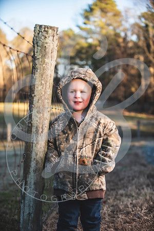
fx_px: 449
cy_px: 116
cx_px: 77
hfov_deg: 19.5
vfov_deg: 28.8
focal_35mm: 70
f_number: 2.8
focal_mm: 70
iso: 100
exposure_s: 1/320
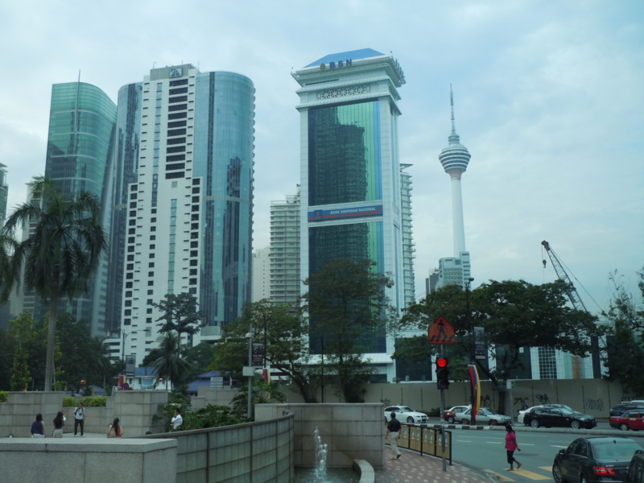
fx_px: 726
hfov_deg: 47.9
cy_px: 242
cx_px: 322
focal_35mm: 39
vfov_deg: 36.8
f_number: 4.3
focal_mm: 6.9
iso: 100
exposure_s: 1/400
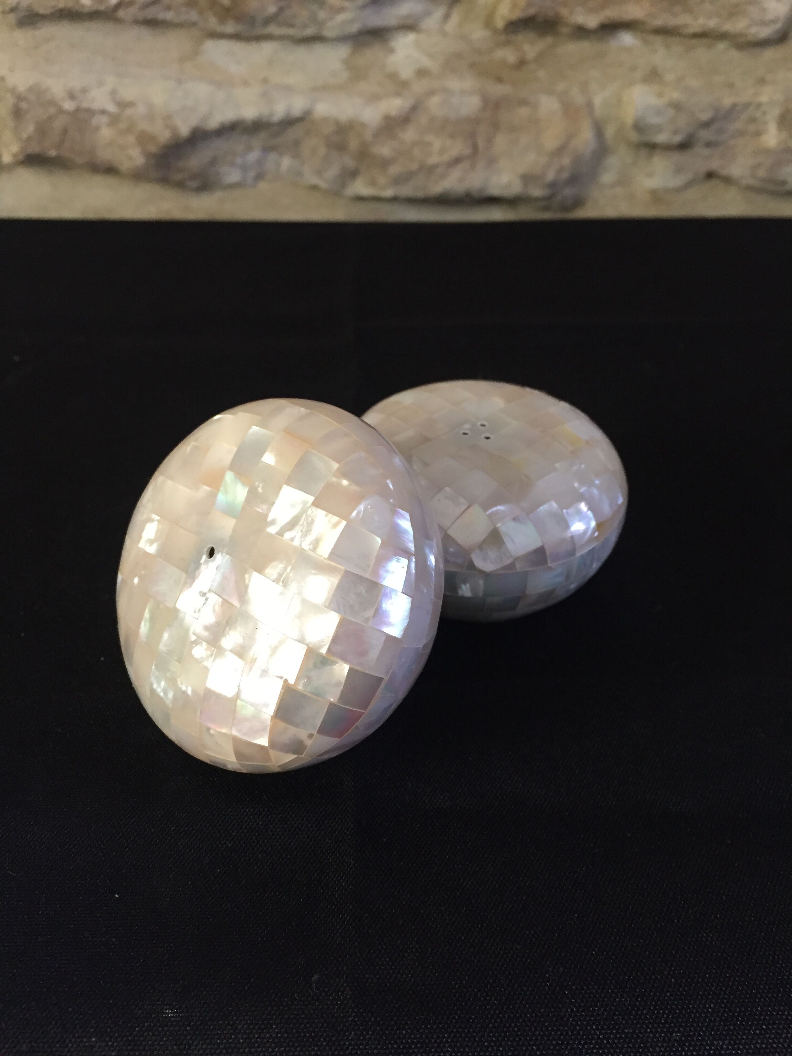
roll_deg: -1.3
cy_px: 528
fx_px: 885
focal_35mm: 29
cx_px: 396
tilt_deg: -36.8
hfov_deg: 48.2
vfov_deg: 61.7
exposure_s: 1/33
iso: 200
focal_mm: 4.15
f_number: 2.2
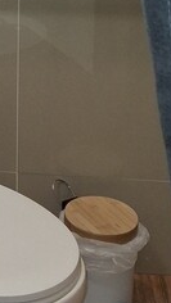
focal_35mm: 118
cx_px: -171
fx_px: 950
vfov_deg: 17.2
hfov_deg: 9.6
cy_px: -71
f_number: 1.8
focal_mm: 4.69
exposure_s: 1/60
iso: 160
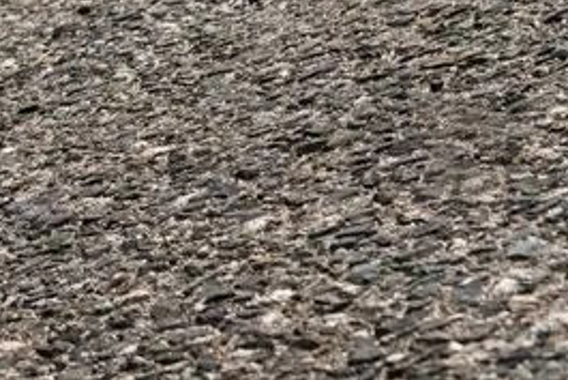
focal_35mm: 217
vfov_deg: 6.2
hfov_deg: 9.0
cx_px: -480
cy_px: -369
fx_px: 3425
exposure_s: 1/125
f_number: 10
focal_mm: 48
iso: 250
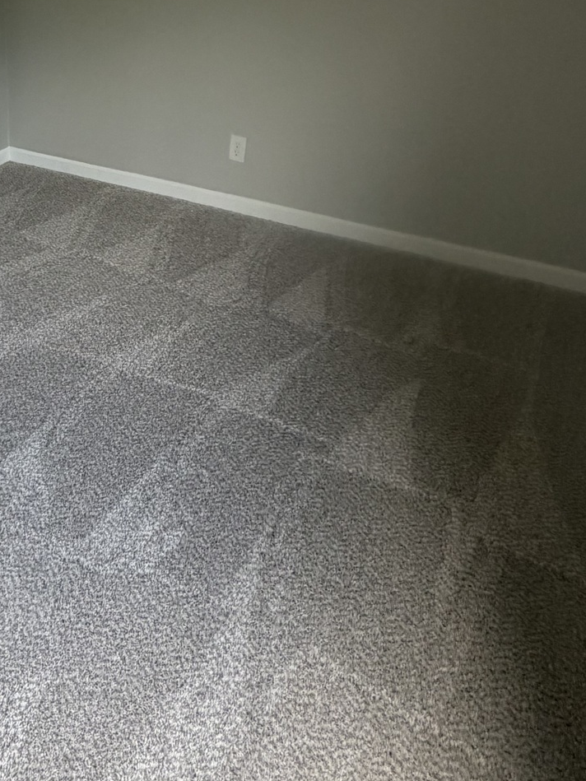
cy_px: 195
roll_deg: +0.0
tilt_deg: -20.4
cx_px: 71
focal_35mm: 34
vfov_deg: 51.6
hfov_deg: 39.2
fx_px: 767
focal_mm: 2.22
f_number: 2.2
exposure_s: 1/120
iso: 200
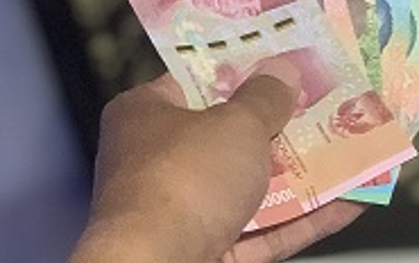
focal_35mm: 150
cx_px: 251
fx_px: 1714
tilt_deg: -38.0
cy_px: 50
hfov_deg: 13.9
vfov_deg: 8.7
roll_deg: +13.2
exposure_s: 1/36
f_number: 2.4
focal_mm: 6
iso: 500
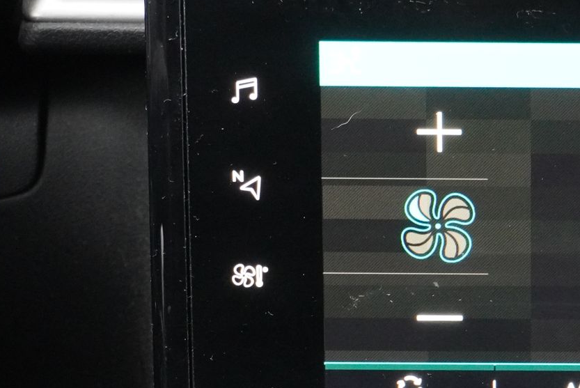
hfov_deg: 13.9
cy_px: 254
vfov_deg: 9.5
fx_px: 2322
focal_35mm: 144
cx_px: 679
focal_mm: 40
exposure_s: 1/80
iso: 4000
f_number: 5.6
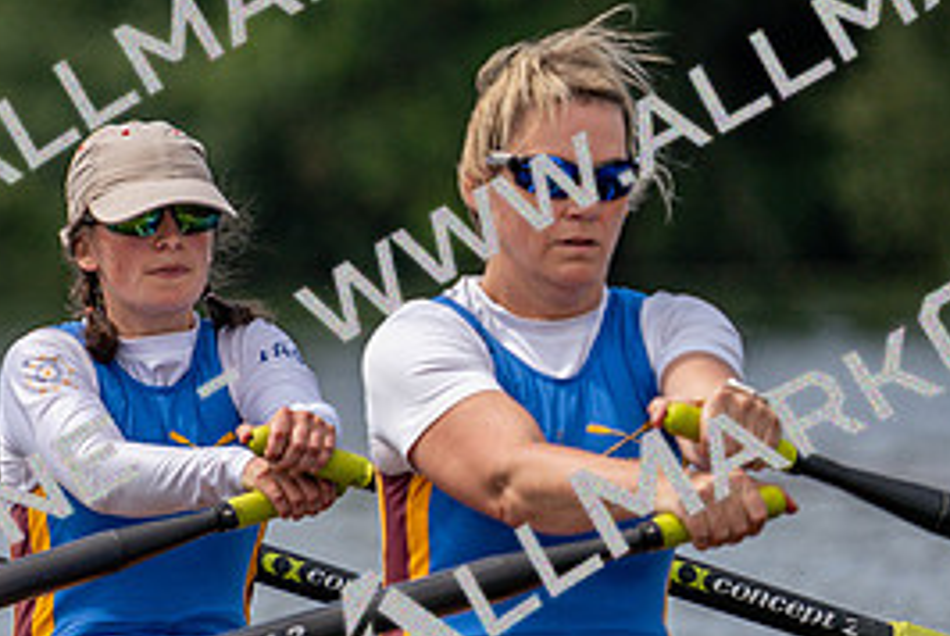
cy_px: 402
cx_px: 36
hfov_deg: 2.2
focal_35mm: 937
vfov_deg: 1.5
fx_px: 24753
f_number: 6.3
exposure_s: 1/1600
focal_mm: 430
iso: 250
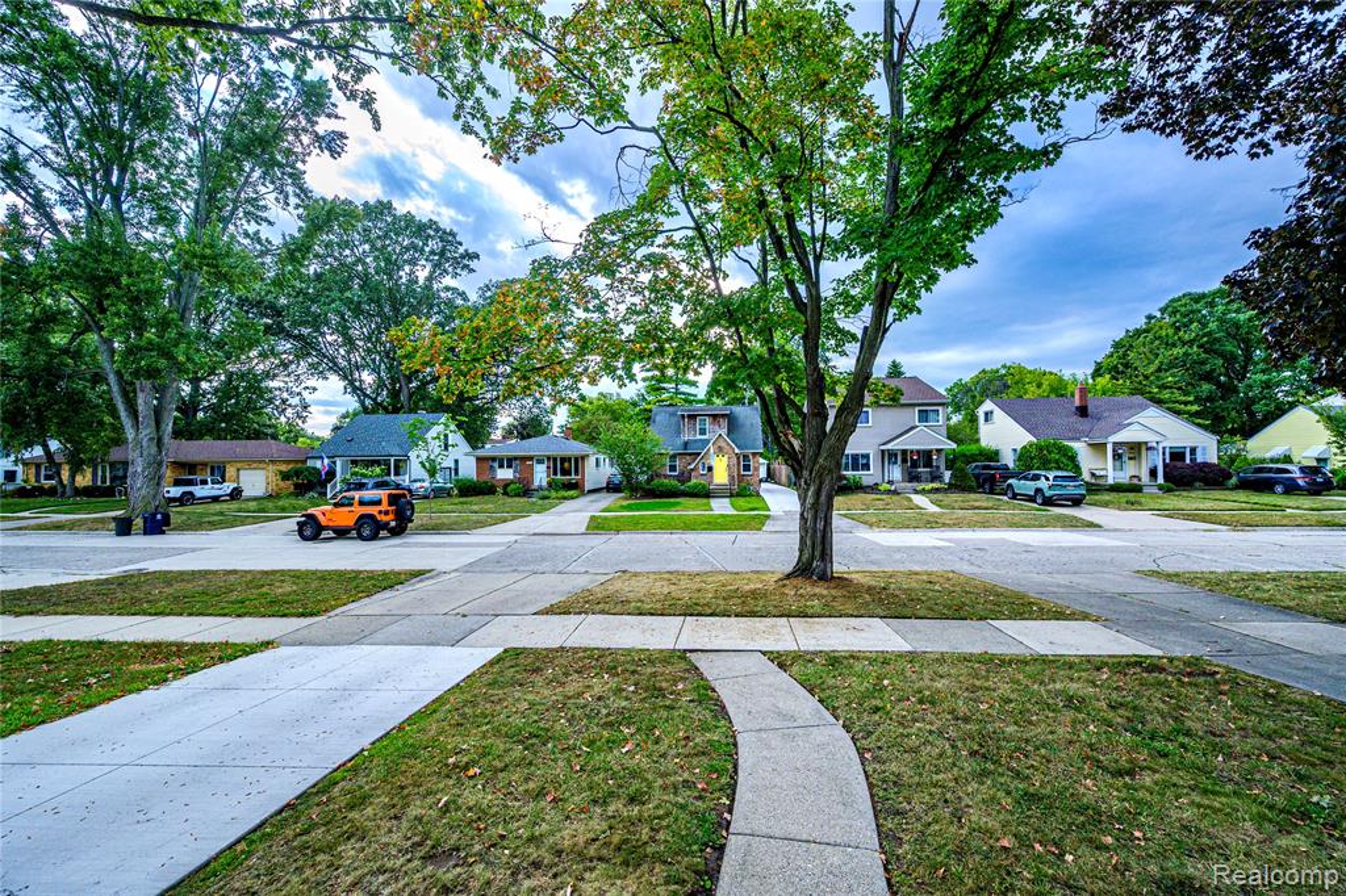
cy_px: 448
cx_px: 673
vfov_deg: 81.2
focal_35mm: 14
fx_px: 523
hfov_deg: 104.3
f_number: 8
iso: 400
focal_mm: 14
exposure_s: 1/250
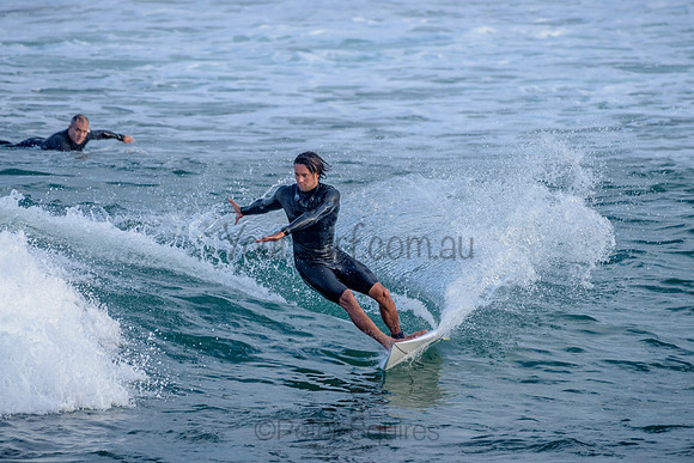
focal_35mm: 612
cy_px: 232
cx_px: 347
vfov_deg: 2.2
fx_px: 11801
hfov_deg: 3.4
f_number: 5.6
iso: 450
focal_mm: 500
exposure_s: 1/1250
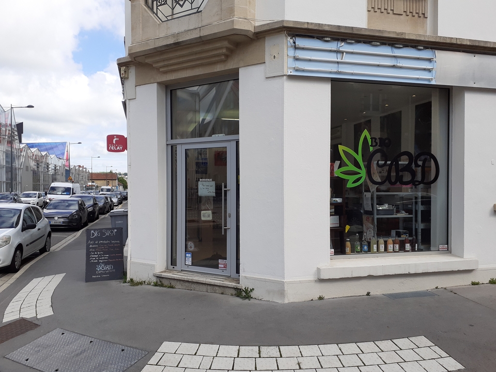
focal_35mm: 27
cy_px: 186
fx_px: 387
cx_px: 248
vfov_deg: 51.4
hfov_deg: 65.3
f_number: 1.9
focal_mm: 3.6
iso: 40
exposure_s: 1/1147
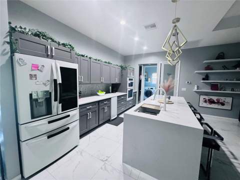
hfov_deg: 102.1
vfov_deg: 85.7
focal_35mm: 14
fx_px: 97
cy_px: 90
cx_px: 120
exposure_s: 1/60
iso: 320
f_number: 2.2
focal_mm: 2.22
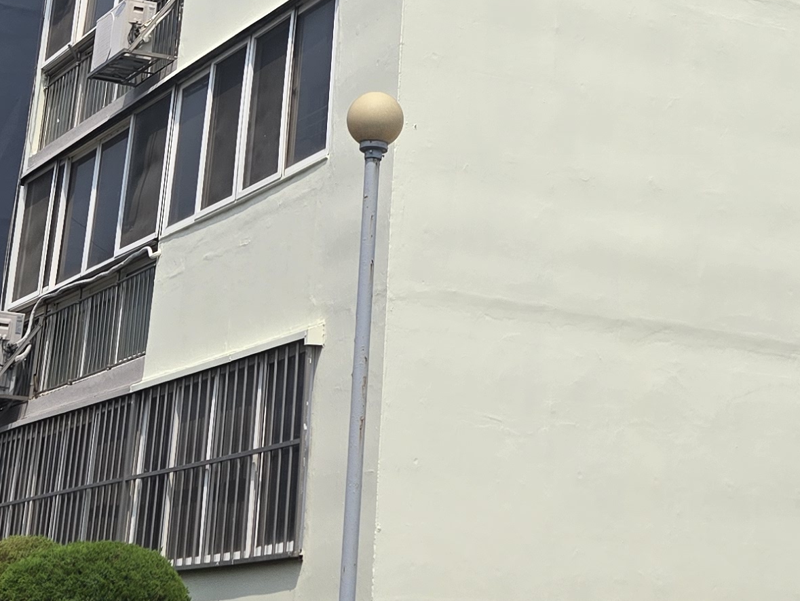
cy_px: -100
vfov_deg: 18.1
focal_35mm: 78
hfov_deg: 24.8
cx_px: 553
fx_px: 1803
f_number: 1.8
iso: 25
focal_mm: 5.4
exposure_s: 1/3579
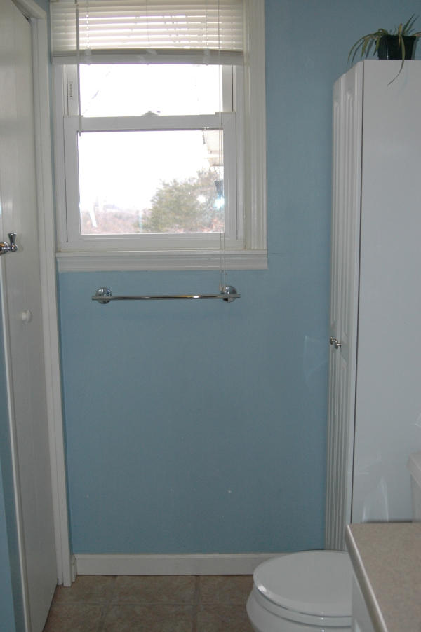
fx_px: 738
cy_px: 316
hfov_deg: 31.8
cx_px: 210
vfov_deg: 46.4
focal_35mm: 42
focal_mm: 28
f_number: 4
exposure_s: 1/125
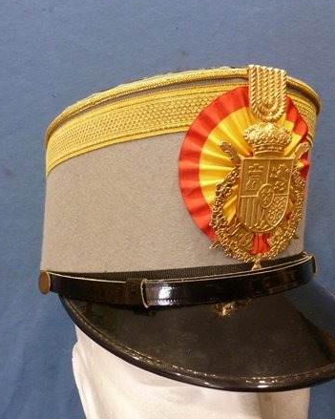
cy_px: 205
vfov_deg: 55.7
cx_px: 158
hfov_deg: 45.8
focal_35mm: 32
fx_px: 397
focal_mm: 4.3
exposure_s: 1/10
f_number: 3.3
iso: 400
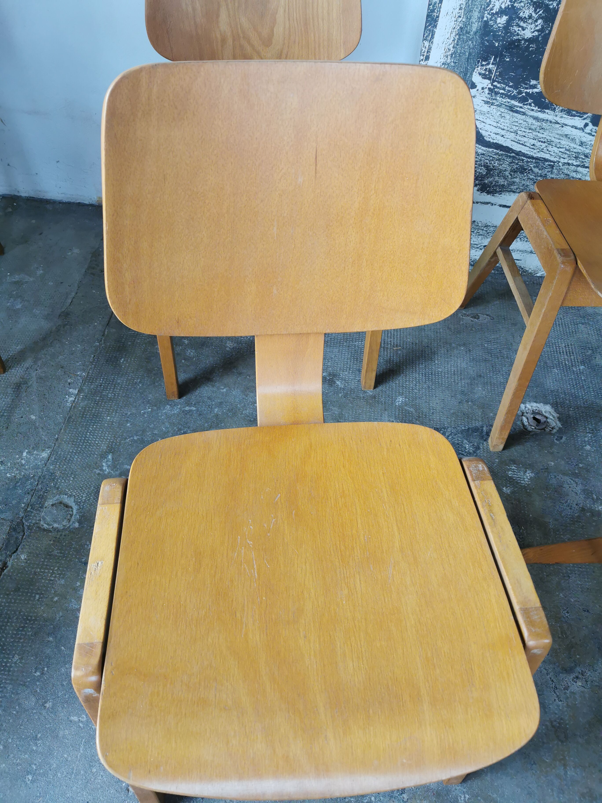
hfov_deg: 51.4
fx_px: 626
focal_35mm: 27
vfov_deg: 65.3
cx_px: 301
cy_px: 402
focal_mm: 5.56
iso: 100
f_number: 1.6
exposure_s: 1/50
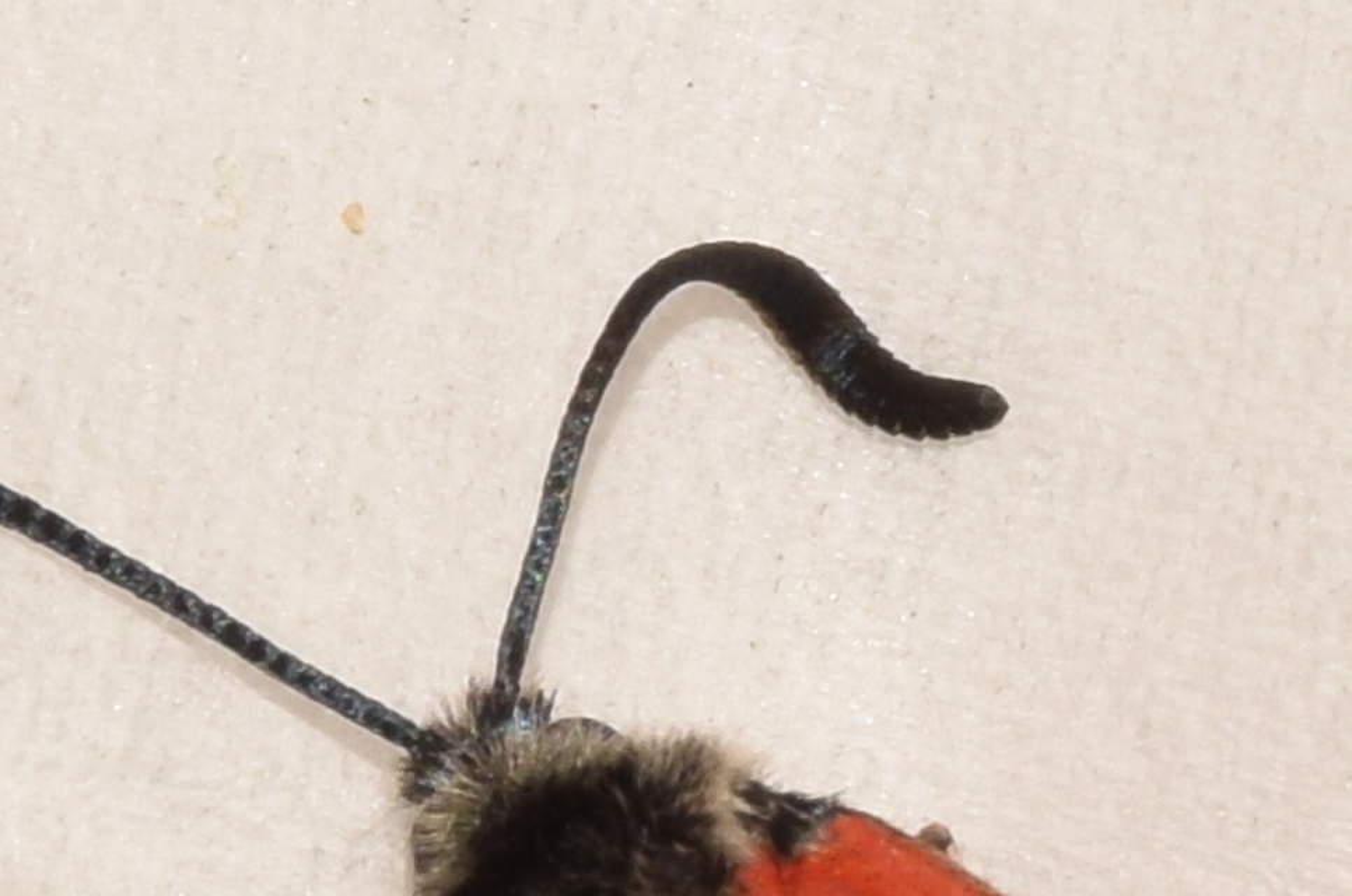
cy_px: 448
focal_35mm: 210
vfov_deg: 6.5
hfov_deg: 9.8
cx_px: 676
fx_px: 7871
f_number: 14
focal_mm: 140
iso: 125
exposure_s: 1/160
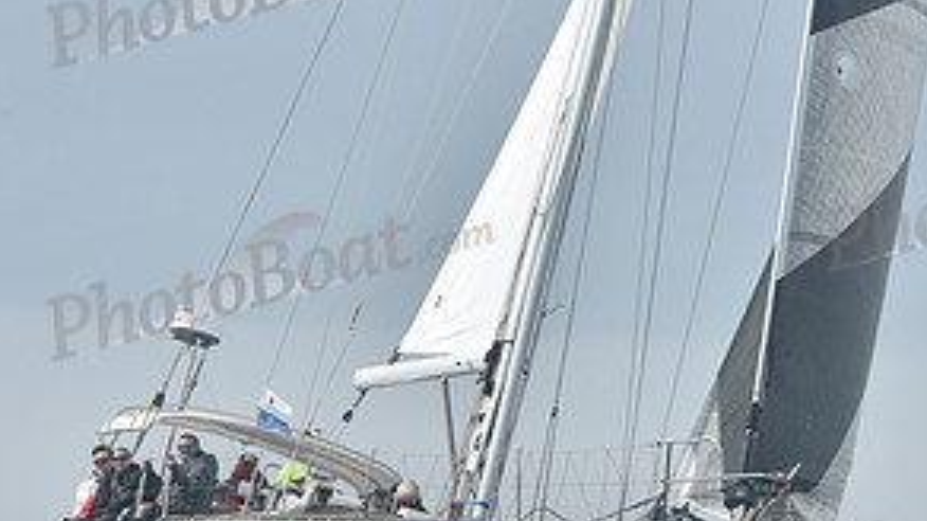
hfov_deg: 7.7
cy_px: 399
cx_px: 660
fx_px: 6905
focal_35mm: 281
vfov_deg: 4.3
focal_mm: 135
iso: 320
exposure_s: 1/800
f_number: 11
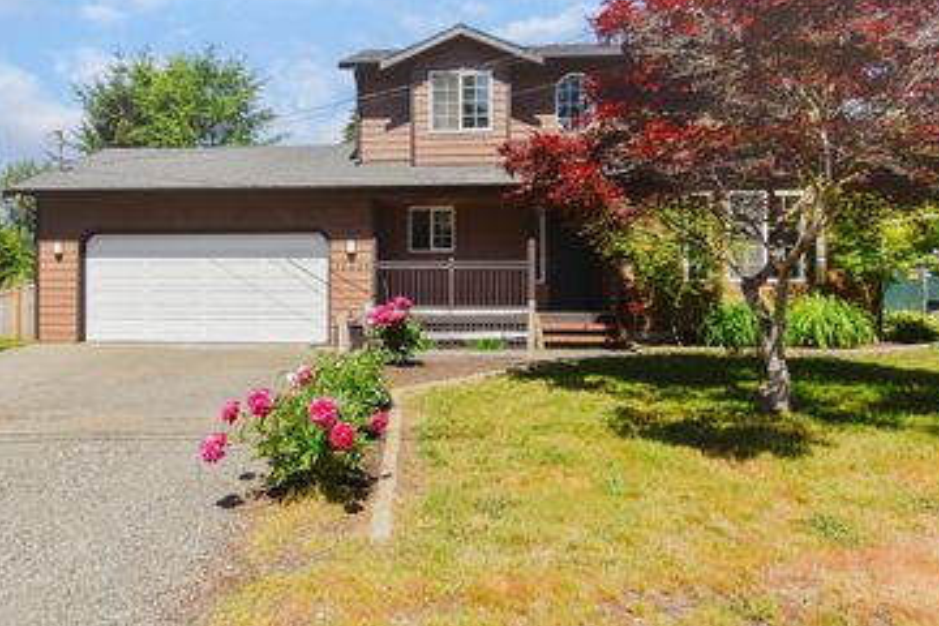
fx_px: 652
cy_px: 267
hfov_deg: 70.8
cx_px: 378
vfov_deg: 51.1
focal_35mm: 25
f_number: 8
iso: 220
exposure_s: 1/500
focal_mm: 12
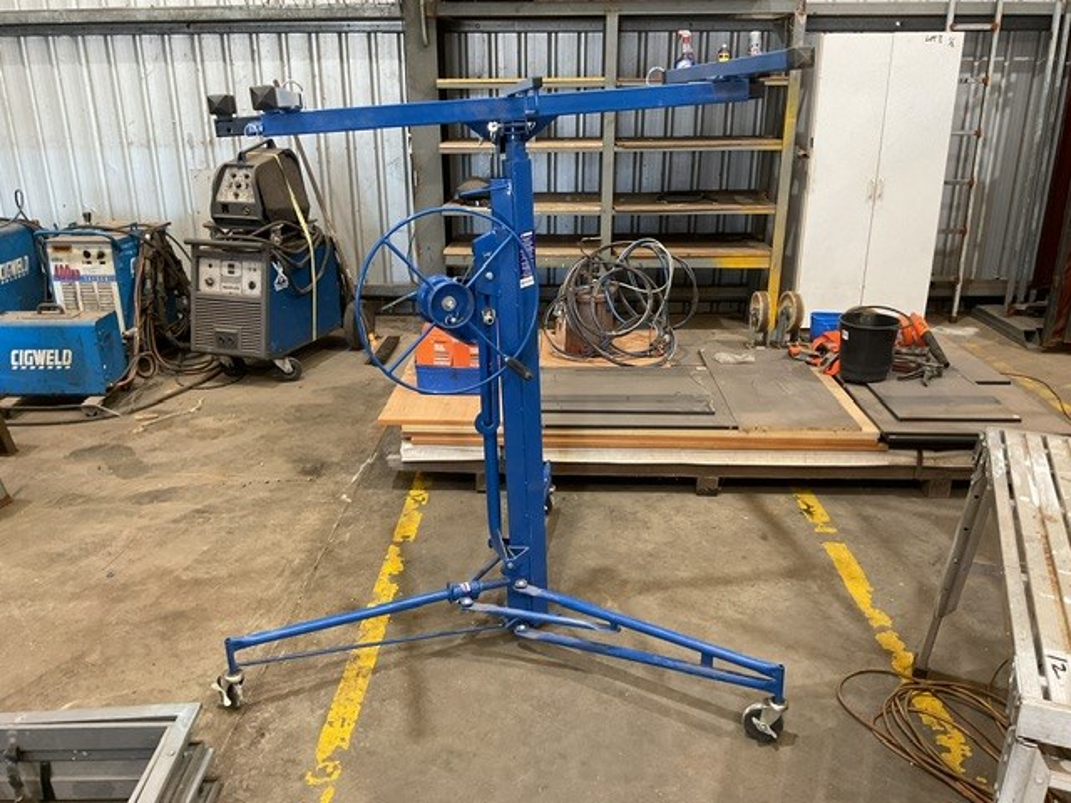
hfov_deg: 61.7
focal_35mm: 29
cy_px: 402
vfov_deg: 48.2
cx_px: 536
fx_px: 897
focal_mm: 3
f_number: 1.8
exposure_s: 1/60
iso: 160
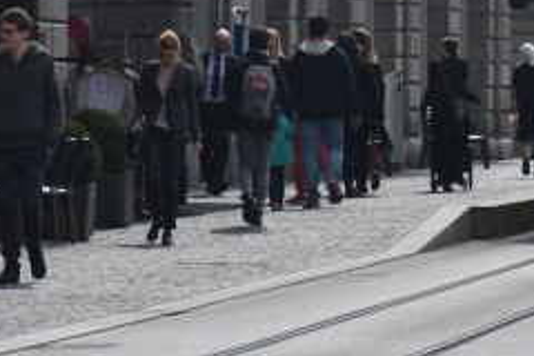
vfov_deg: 2.8
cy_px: -154
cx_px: 710
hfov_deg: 4.2
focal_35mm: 492
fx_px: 7291
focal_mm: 105
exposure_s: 1/320
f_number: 5.6
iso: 160
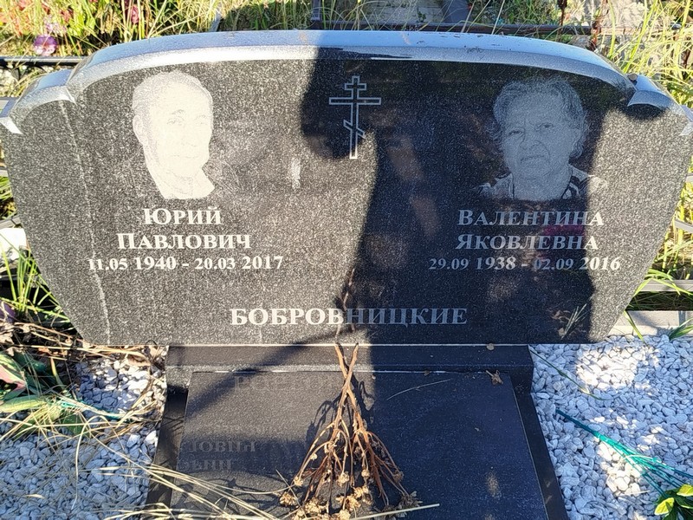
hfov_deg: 39.7
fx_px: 961
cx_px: 346
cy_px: 260
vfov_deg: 30.3
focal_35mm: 48
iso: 50
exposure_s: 1/239
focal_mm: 5.31
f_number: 1.7
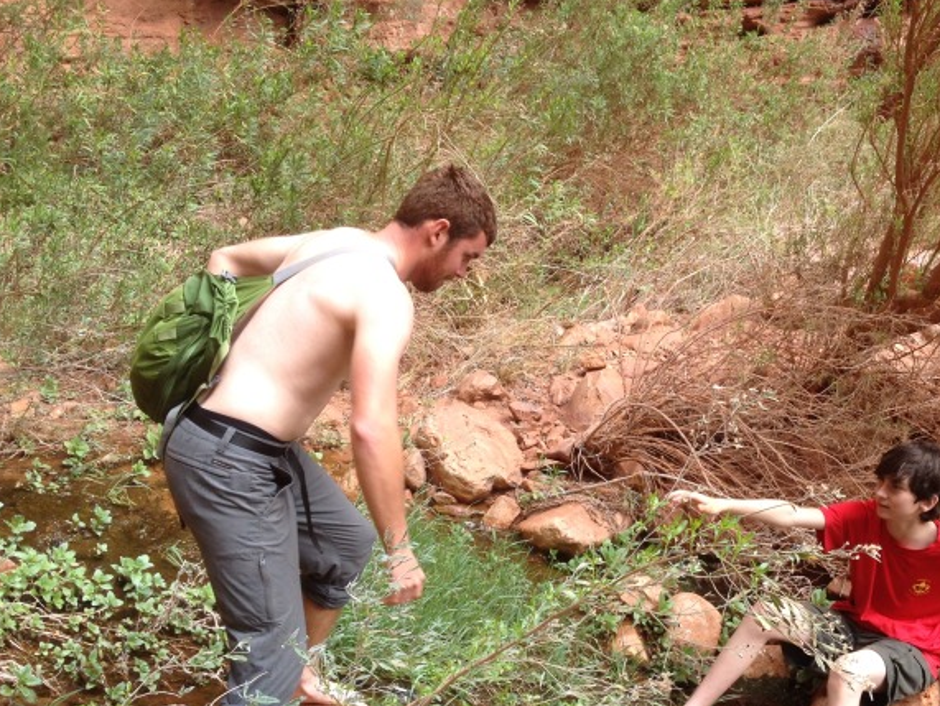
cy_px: 461
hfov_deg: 38.4
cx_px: 632
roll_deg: -1.0
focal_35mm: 49
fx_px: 1331
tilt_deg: -21.2
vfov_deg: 29.5
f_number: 2.4
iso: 50
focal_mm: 4.28
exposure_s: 1/169
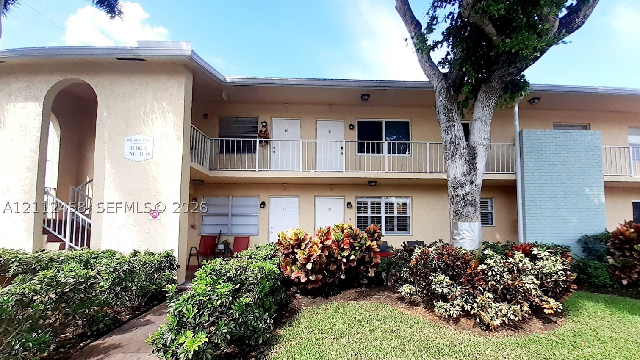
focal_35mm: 15
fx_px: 255
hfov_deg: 102.9
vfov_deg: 70.1
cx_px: 338
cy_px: 207
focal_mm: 1.13
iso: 40
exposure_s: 1/489
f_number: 2.2
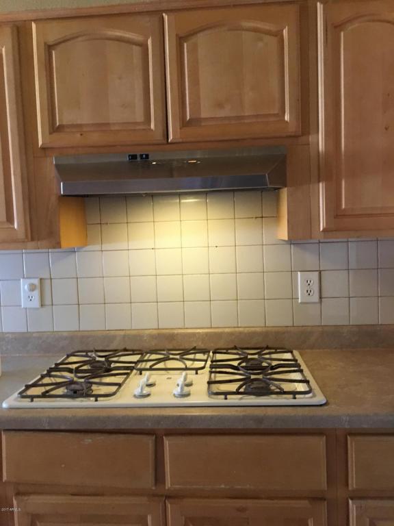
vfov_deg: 61.7
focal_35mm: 29
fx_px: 440
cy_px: 263
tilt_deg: -2.1
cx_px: 197
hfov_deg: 48.2
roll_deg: +3.3
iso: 200
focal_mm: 4.15
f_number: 2.2
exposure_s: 1/30
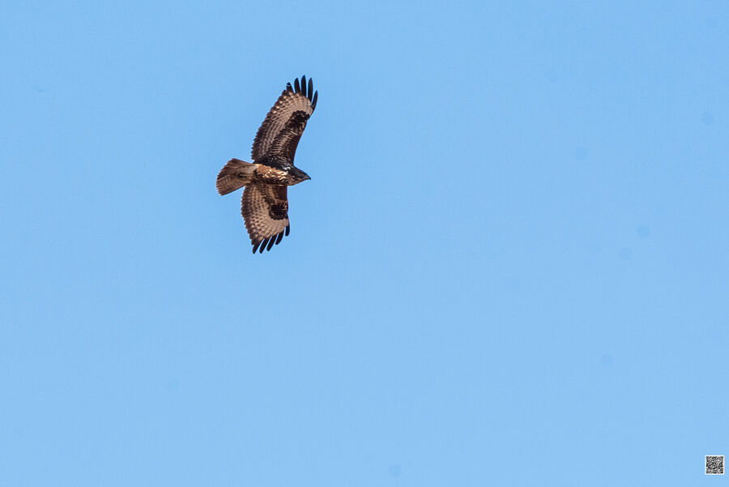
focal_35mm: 600
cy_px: 244
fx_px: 12155
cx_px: 364
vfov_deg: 2.3
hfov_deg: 3.4
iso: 1100
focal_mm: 600
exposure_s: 1/1000
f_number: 9
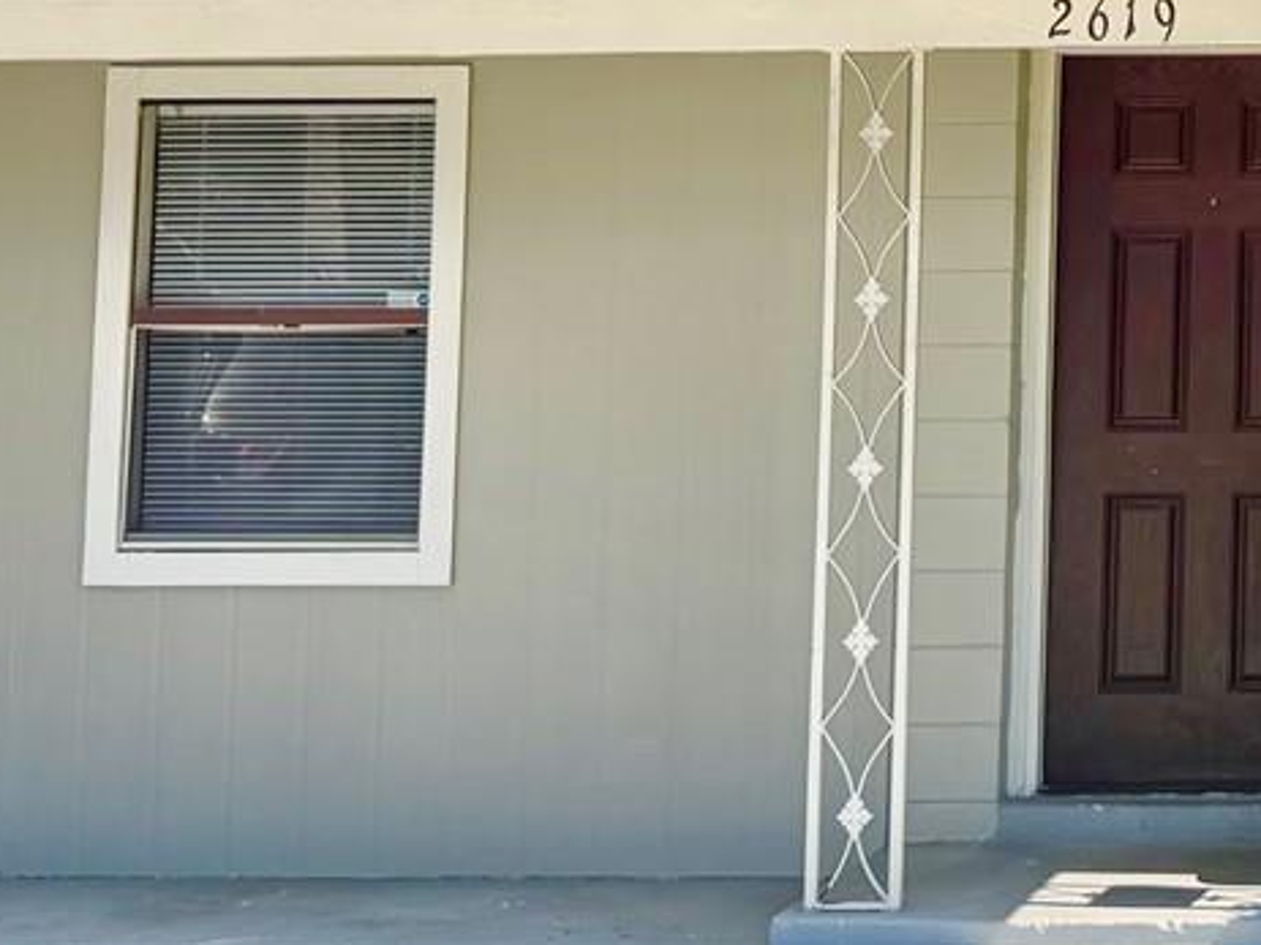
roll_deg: +0.9
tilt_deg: +5.0
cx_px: 1659
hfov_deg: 21.3
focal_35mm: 83
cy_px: -3
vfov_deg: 17.4
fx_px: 3023
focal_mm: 6.76
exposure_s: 1/1949
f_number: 1.78
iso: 80
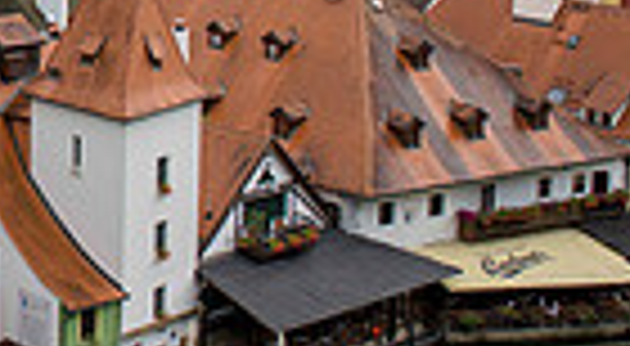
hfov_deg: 18.5
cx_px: -261
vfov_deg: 11.1
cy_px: -81
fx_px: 1745
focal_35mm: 105
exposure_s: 1/320
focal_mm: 24
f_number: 5
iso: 64
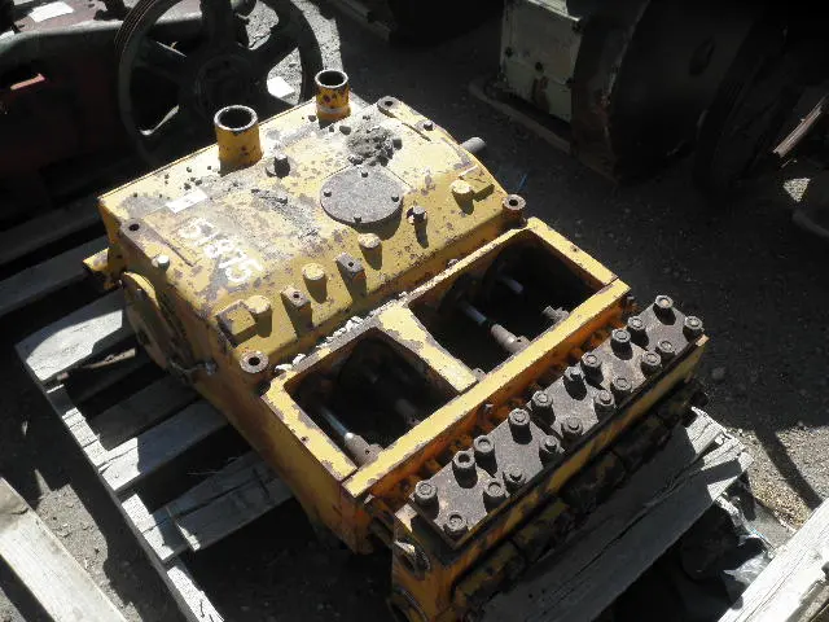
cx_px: 414
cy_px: 311
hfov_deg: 52.6
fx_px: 838
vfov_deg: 40.7
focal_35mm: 35
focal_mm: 6.1
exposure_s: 1/640
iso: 64
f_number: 3.2
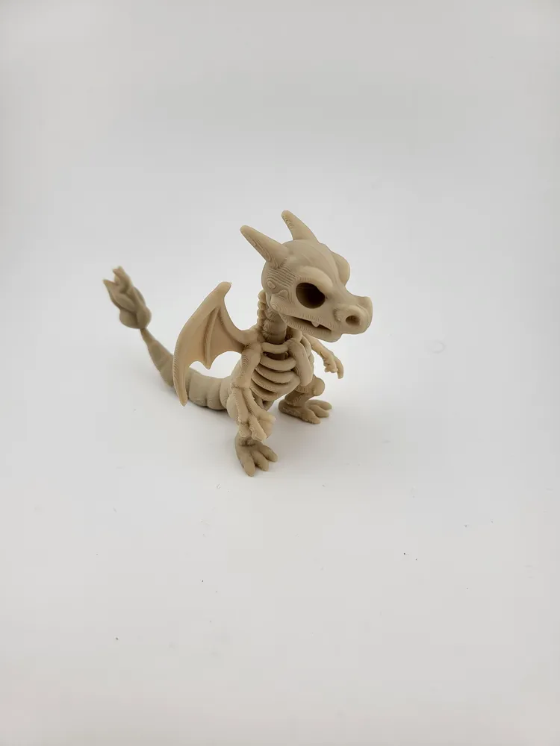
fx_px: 518
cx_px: 280
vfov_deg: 71.6
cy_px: 373
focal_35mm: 24
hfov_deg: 56.8
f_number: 1.8
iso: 40
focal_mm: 5
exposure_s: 1/362
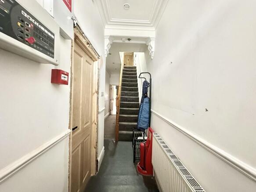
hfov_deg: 102.1
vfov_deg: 85.7
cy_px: 96
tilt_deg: +0.1
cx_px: 128
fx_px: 104
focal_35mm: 14
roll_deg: -1.6
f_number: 2.2
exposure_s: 1/43
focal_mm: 2.22
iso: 1250
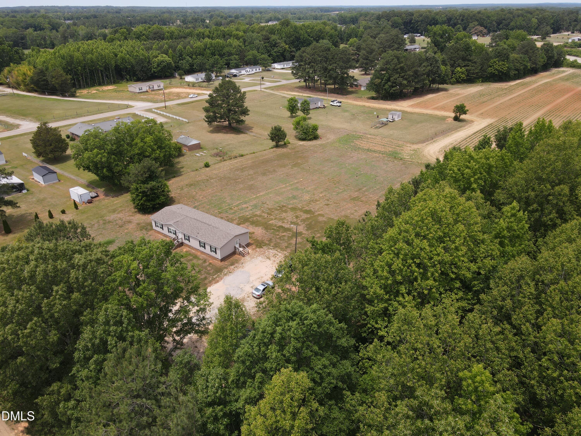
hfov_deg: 71.6
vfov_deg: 56.8
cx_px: 290
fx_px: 403
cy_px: 218
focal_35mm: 24
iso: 100
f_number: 2.8
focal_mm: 4.5
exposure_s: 1/500
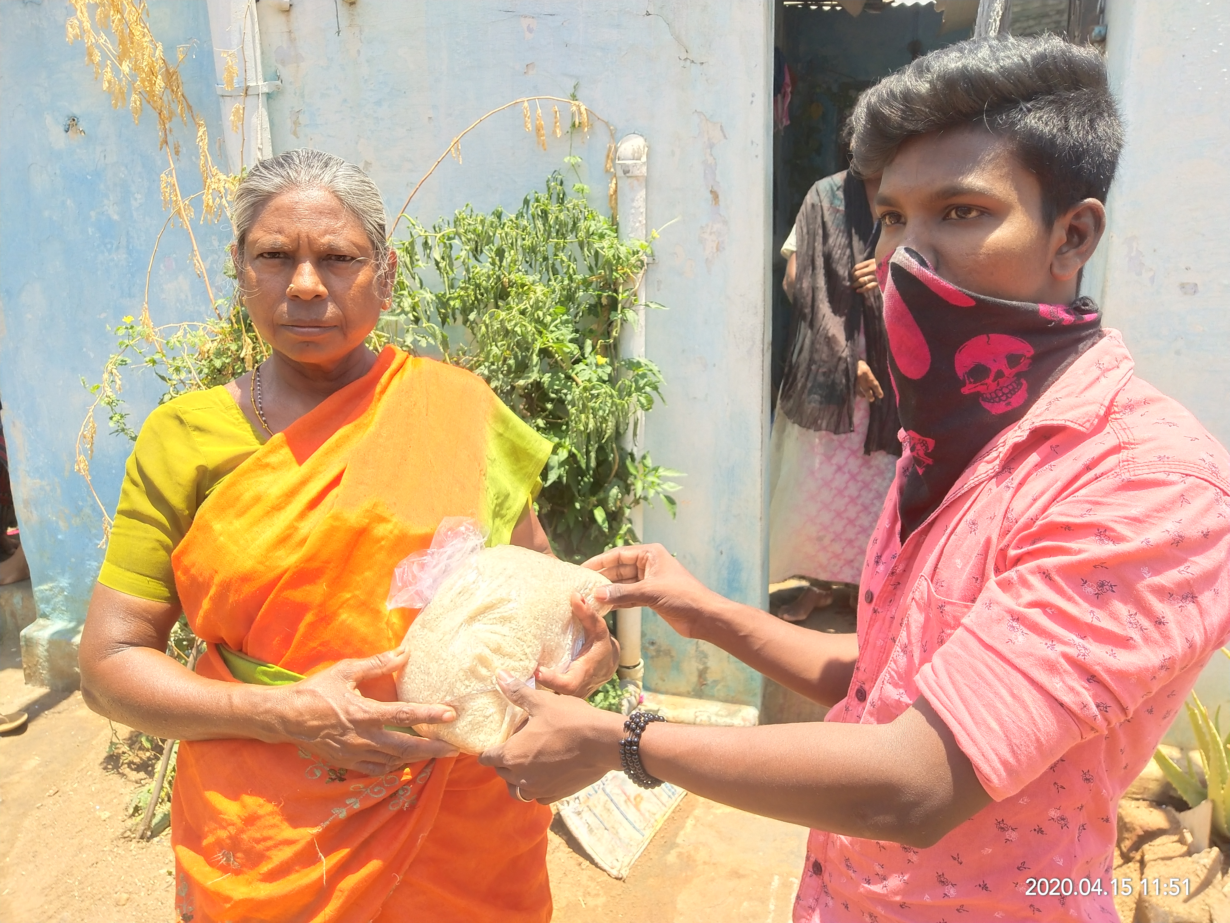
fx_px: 1066
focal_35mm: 30
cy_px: 462
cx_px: 615
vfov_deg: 46.8
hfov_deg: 60.0
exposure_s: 1/1390
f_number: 1.8
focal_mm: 3.95
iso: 133
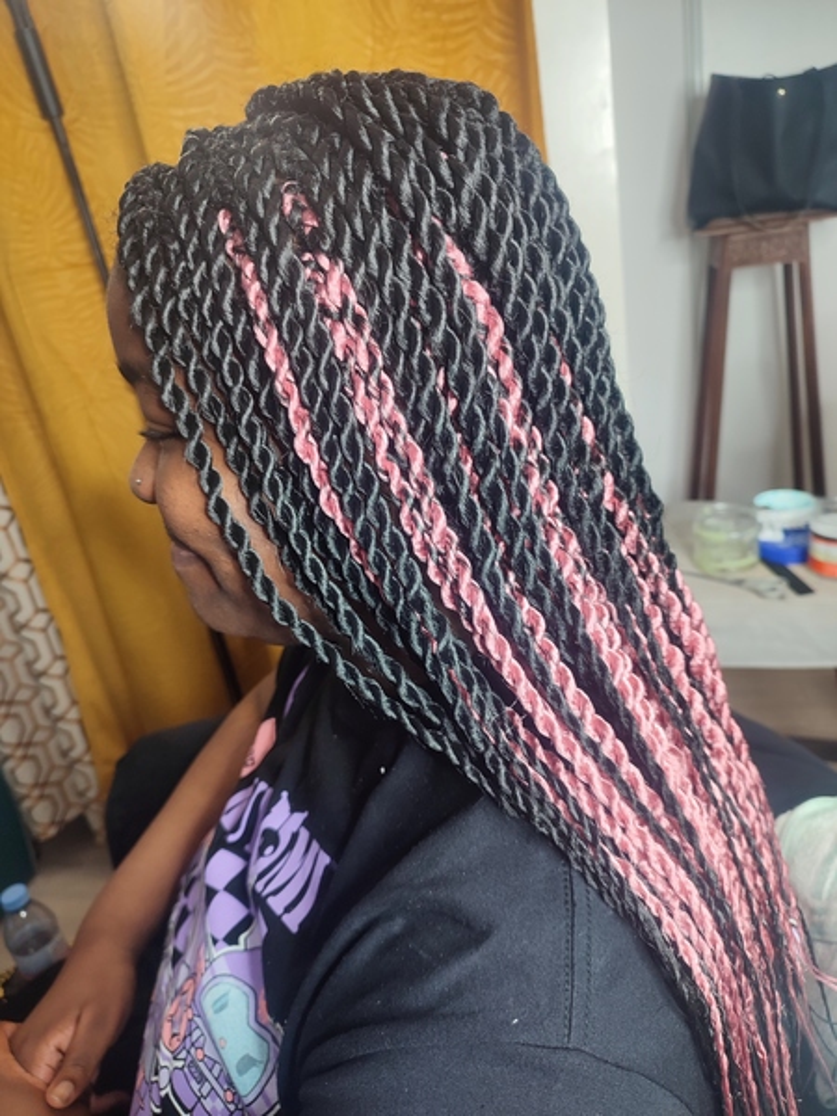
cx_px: 418
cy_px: 558
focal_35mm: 24
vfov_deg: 71.6
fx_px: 774
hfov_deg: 56.8
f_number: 1.89
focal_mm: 5.89
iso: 145
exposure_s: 1/33
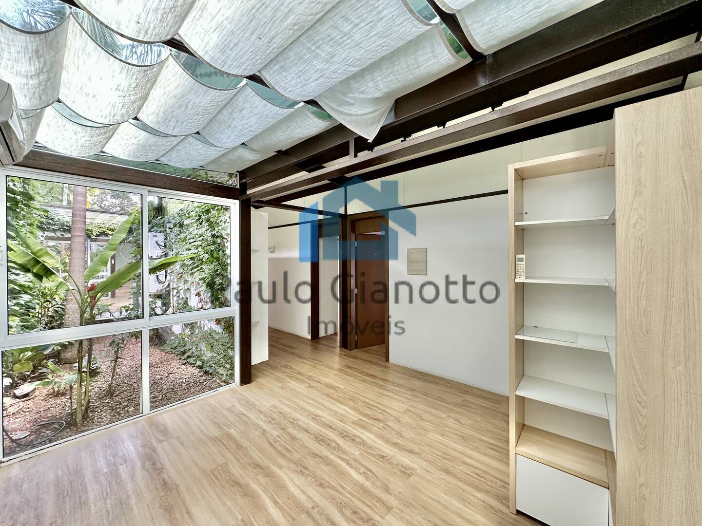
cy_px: 263
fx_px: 284
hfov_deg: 102.1
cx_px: 351
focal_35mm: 14
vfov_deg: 85.7
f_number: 2.2
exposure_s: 1/99
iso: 160
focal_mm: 2.22
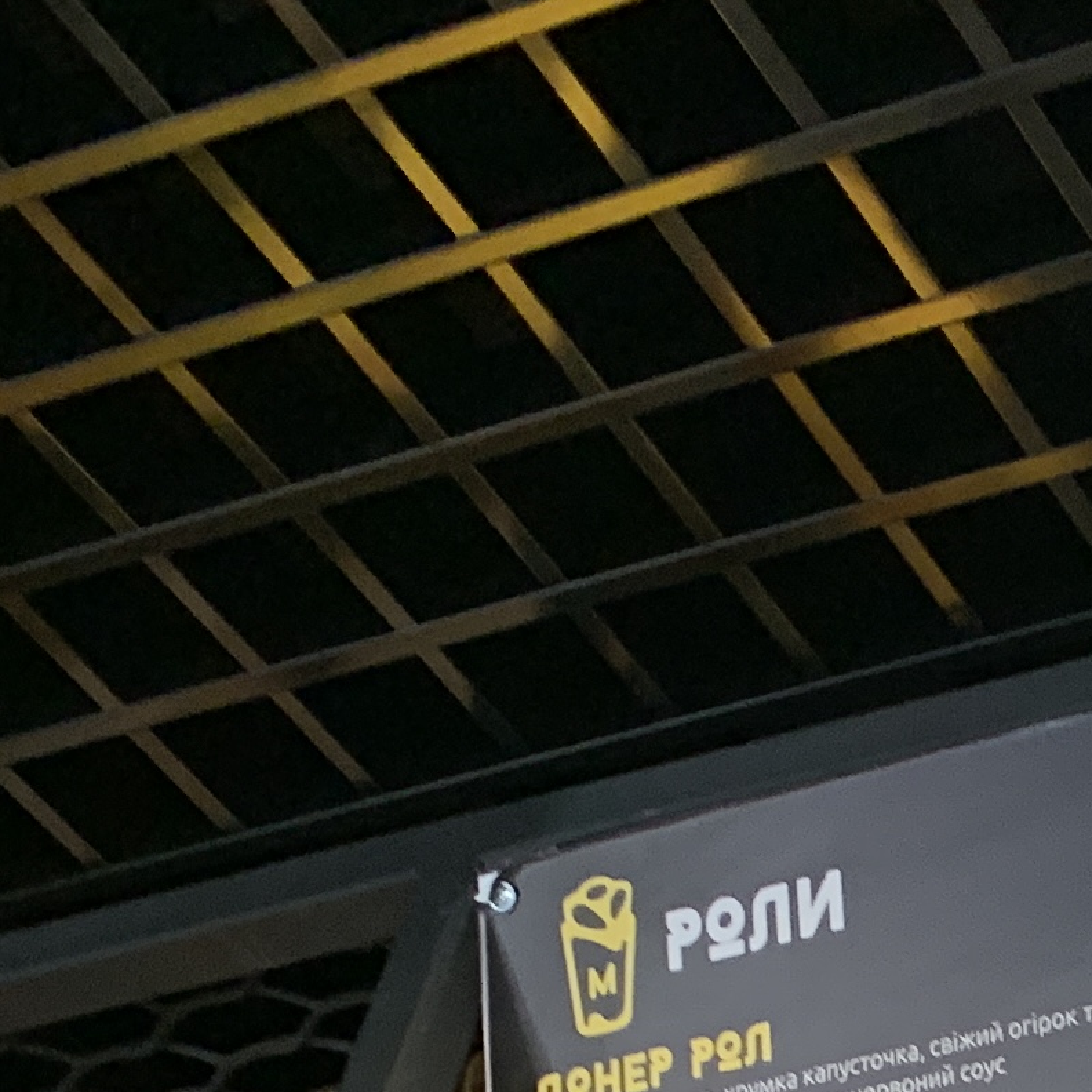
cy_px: 1688
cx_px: 2049
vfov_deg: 13.9
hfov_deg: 13.2
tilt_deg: +30.9
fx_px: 4176
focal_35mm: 117
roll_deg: -4.9
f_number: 1.8
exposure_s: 1/60
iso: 125
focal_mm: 4.25
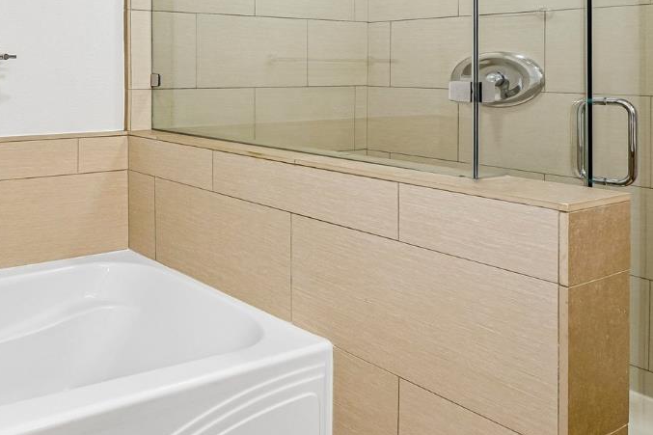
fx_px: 562
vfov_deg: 39.9
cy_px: 62
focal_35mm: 31
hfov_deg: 53.1
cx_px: 68
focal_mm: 14
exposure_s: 1/15
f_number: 8
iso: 640
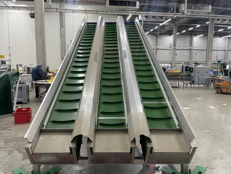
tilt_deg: -6.8
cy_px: 87
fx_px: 174
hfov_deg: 67.3
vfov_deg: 53.1
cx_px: 116
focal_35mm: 26
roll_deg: +0.0
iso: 125
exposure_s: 1/60
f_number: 1.6
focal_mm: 4.2
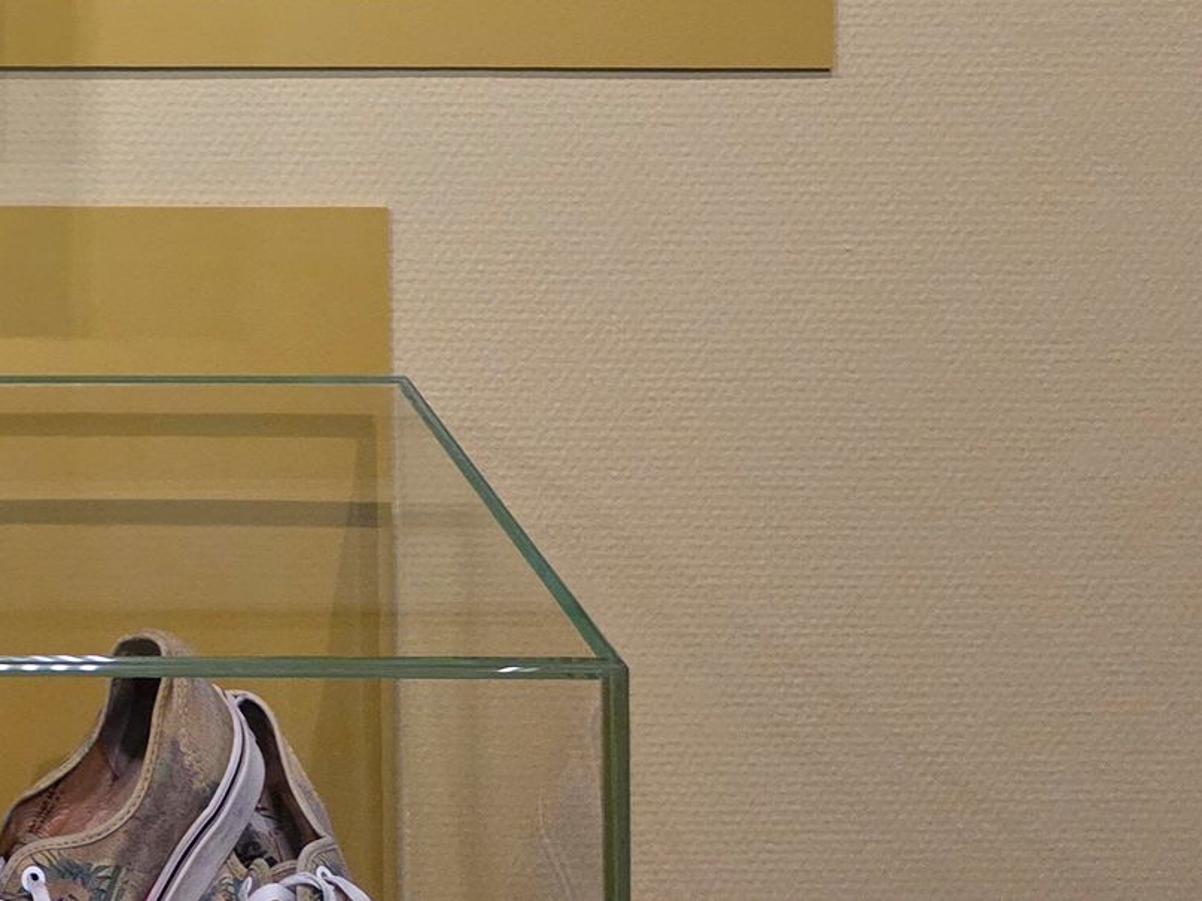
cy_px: -208
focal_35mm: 57
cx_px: -238
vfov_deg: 23.3
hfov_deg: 29.2
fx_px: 1979
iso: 1600
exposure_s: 1/120
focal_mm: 5.4
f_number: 1.8
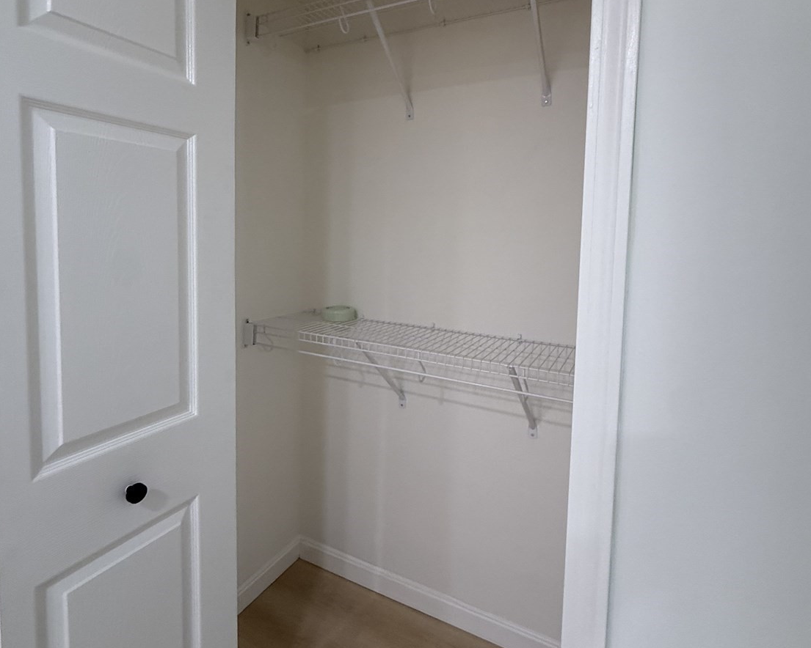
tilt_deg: -2.8
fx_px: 456
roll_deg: -1.4
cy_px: 262
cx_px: 416
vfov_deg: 70.2
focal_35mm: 19
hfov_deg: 83.3
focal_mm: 2.22
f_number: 2.2
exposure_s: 1/120
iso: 250
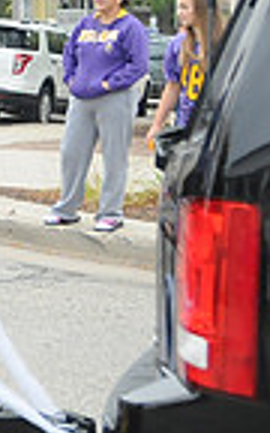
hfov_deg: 9.1
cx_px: -462
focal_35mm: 123
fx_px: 1448
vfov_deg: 16.5
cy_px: -23
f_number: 3.5
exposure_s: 1/640
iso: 1250
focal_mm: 20
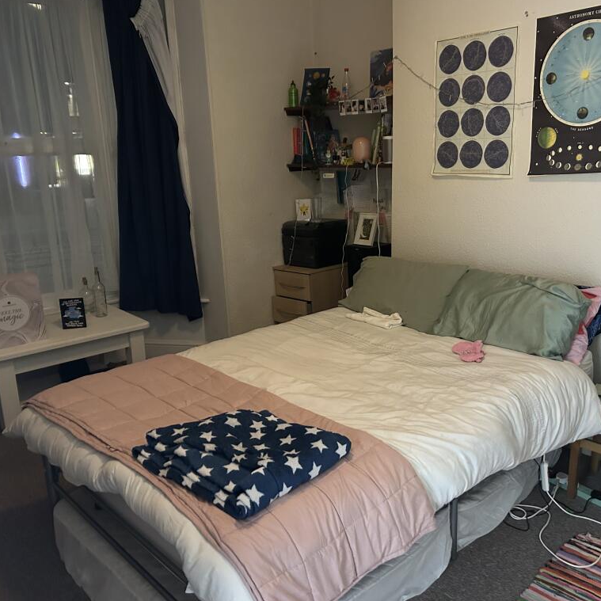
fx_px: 609
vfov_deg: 52.5
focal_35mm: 31
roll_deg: +1.9
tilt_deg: -13.5
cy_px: 299
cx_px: 338
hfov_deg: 52.4
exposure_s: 1/33
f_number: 1.5
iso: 640
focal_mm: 5.7
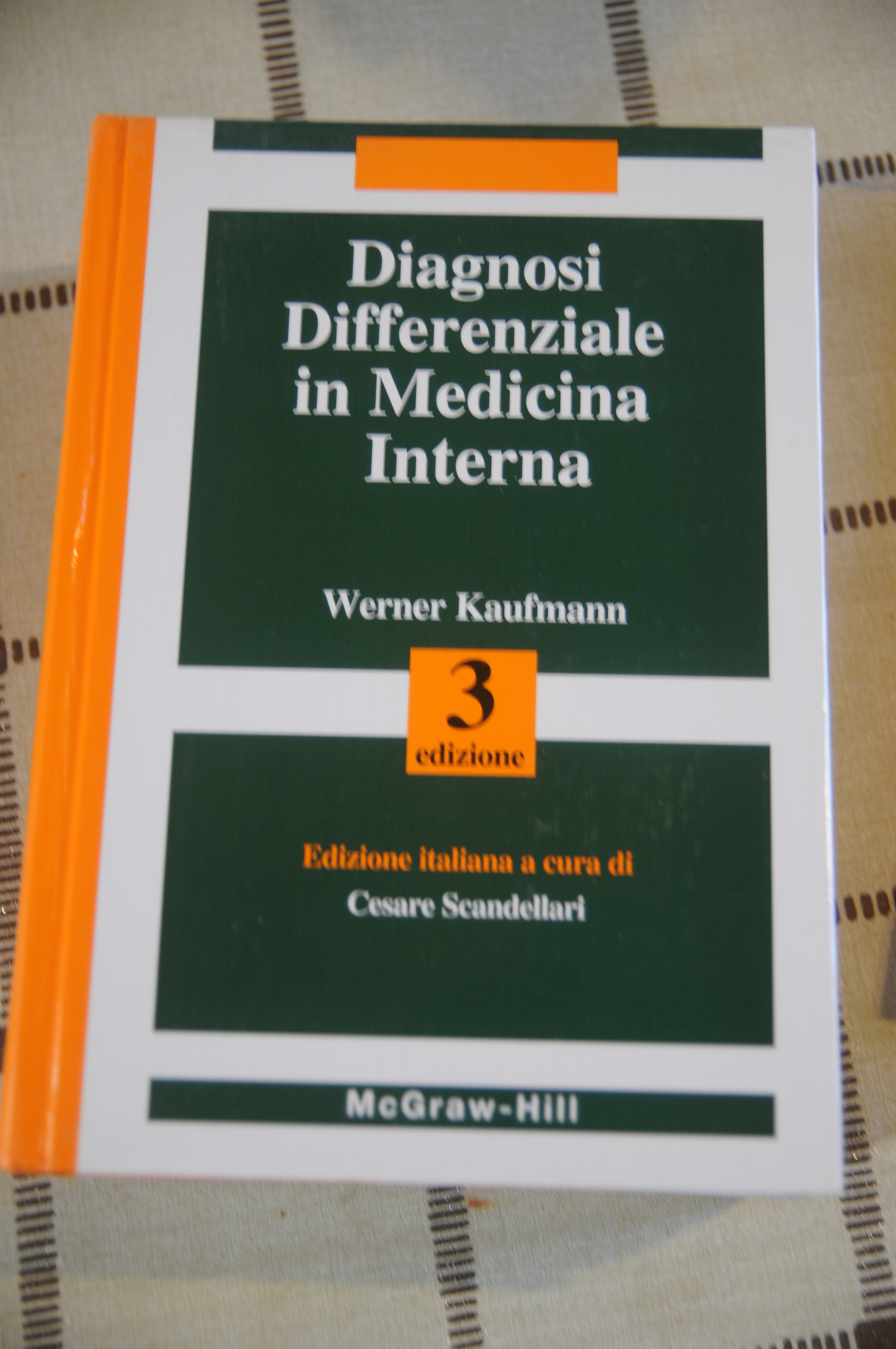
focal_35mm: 54
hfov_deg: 25.0
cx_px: 448
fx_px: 2021
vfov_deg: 36.9
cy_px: 674
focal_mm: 36
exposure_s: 1/30
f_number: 2.8
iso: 200
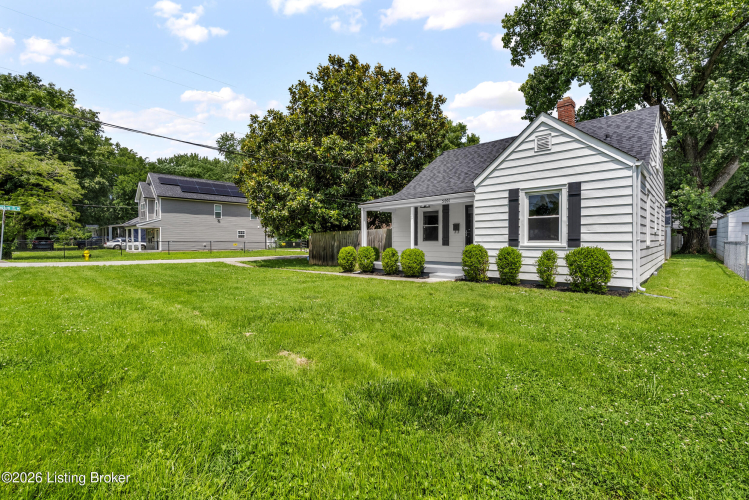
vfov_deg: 73.8
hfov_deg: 96.7
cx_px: 374
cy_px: 250
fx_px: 333
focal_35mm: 16
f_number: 11
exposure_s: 1/640
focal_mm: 16
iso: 400
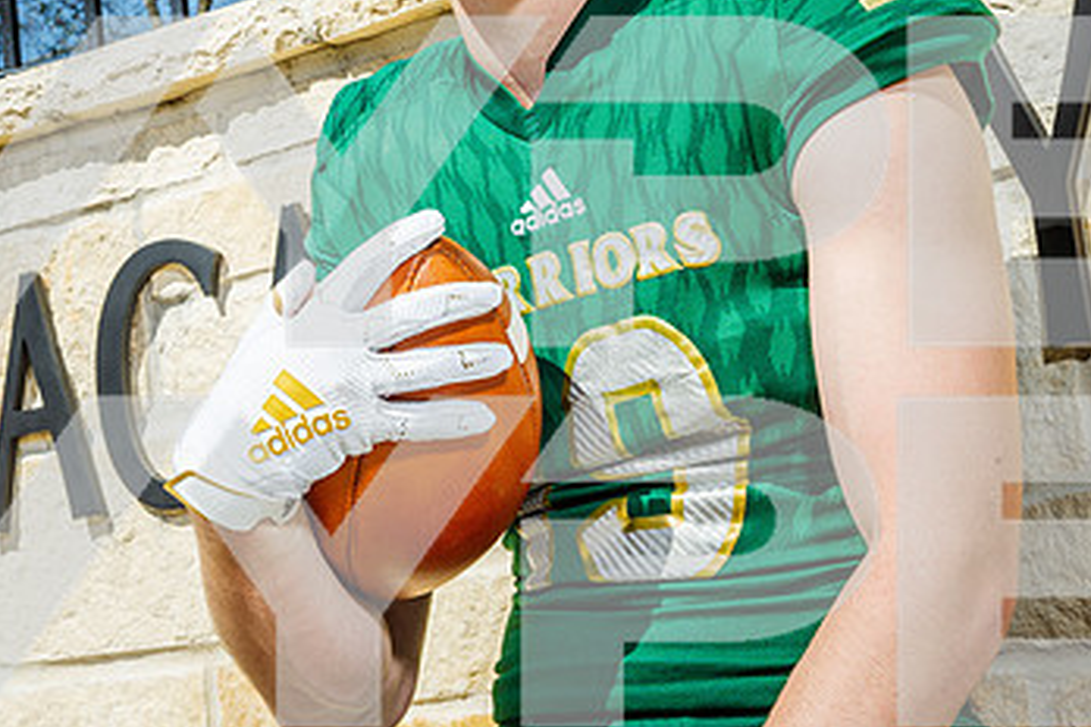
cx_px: 470
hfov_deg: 27.0
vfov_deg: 18.1
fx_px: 2273
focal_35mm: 75
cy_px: 183
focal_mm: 45
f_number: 11
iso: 100
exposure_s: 1/125
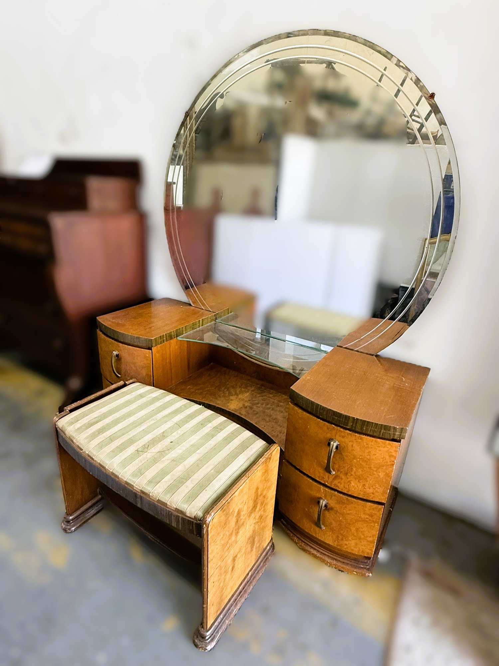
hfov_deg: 68.7
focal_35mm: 19
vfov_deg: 84.7
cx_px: 250
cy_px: 333
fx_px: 365
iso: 250
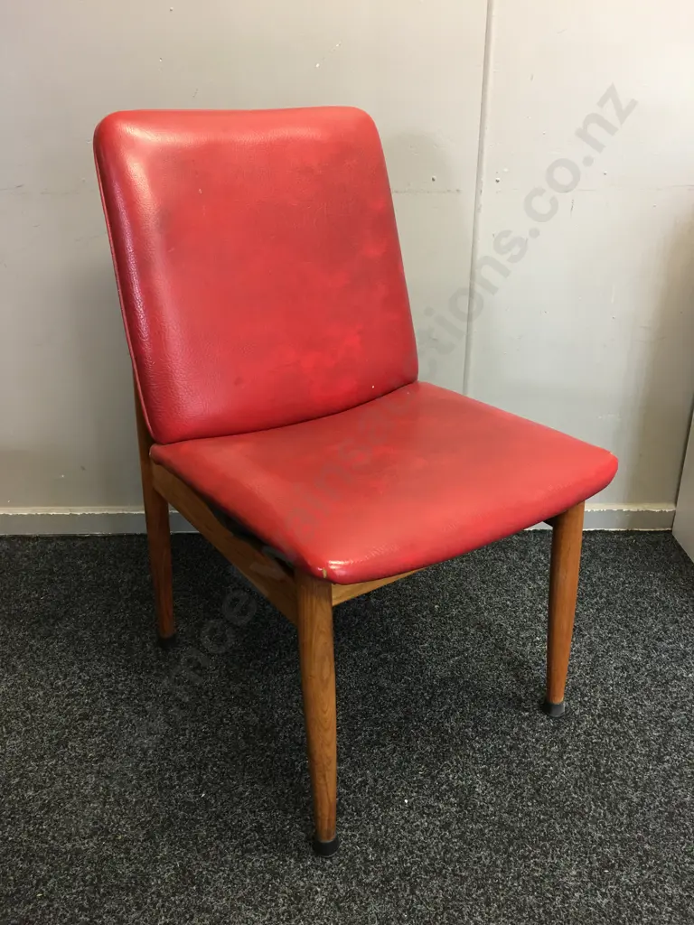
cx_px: 347
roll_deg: -0.6
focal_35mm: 29
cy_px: 462
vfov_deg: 61.7
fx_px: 775
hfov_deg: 48.2
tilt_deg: -24.1
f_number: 2.2
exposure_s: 1/17
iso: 80
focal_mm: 4.15
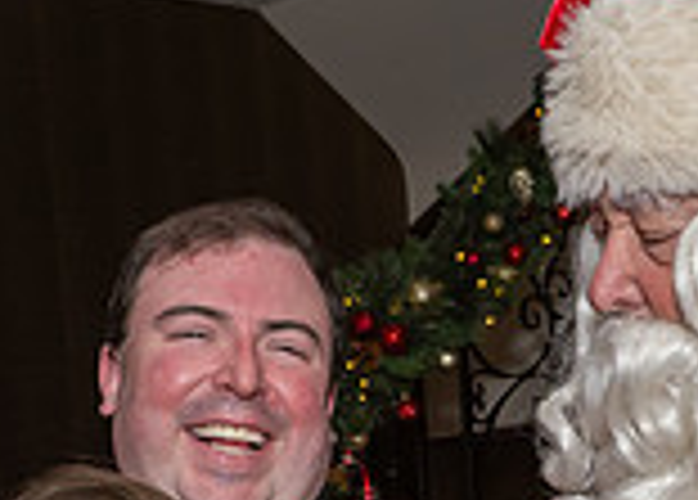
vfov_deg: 13.6
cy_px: 811
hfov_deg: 20.3
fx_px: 1944
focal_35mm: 98
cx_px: 437
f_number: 8
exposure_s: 1/250
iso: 800
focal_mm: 17
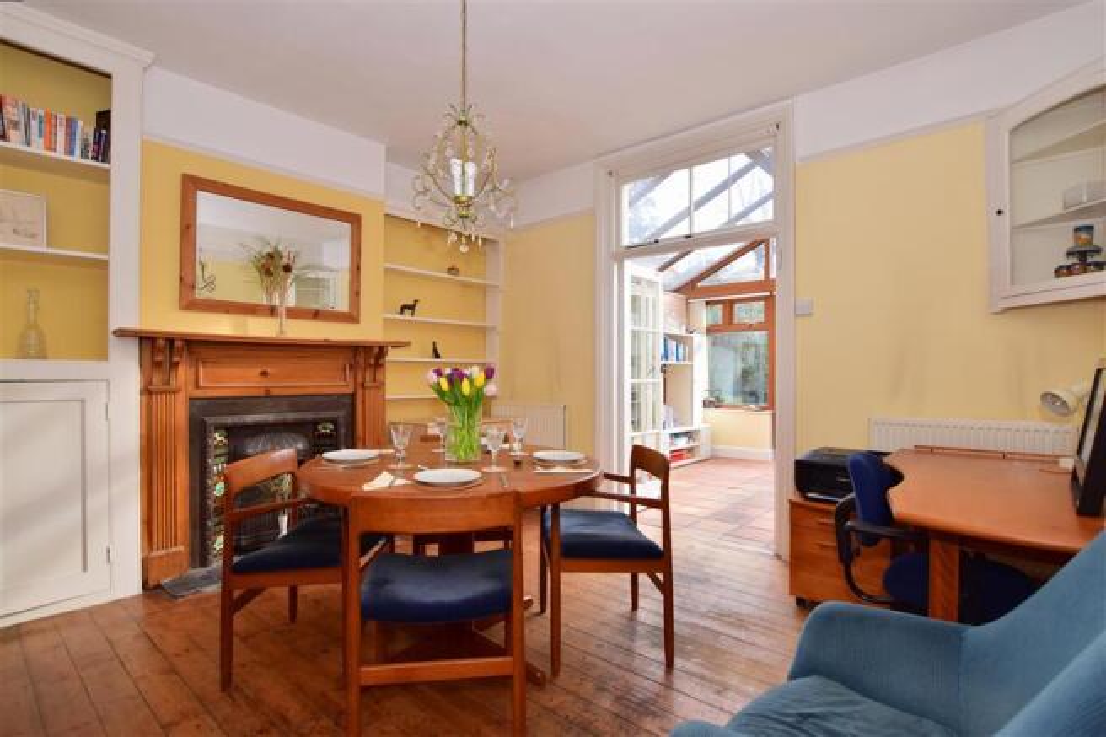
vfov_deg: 69.6
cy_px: 368
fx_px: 530
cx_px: 553
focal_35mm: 17
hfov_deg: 92.5
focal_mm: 11.5
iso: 400
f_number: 7.1
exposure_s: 1/100
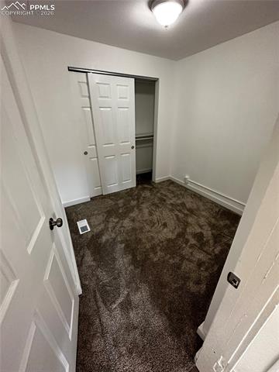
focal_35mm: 14
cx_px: 140
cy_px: 186
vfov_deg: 102.1
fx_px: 150
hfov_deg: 85.7
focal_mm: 2.22
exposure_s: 1/120
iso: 320
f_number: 2.2
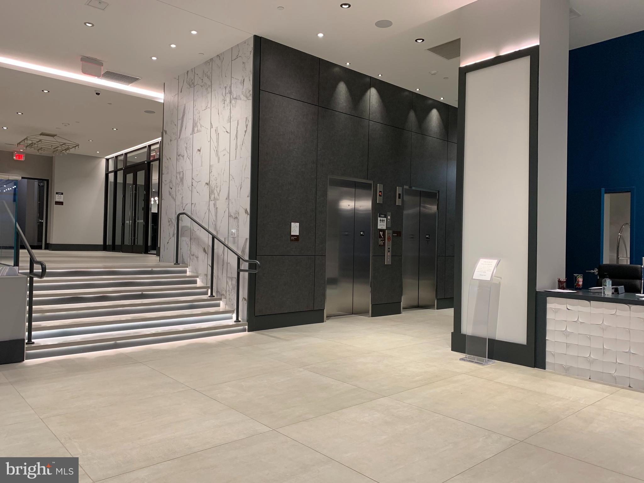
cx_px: 322
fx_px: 484
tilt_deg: -0.2
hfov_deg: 67.3
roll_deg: -1.5
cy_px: 242
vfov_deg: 53.1
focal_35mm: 26
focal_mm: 4.25
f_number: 1.8
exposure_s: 1/60
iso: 80
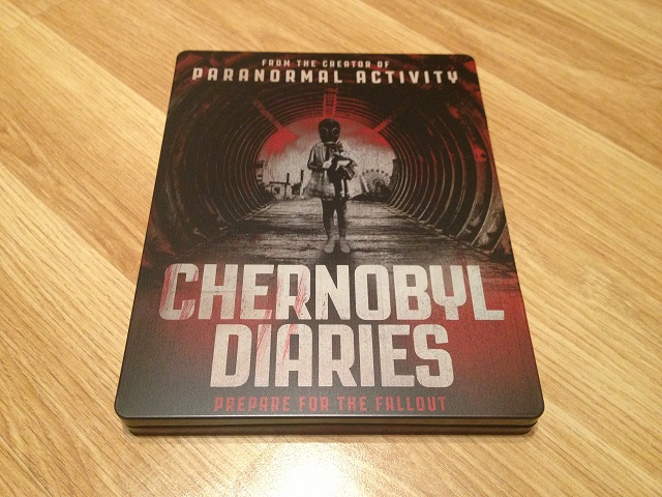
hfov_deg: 52.6
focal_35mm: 35
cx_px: 331
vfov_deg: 40.7
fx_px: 669
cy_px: 248
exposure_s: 1/20
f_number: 2.4
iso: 250
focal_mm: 4.28
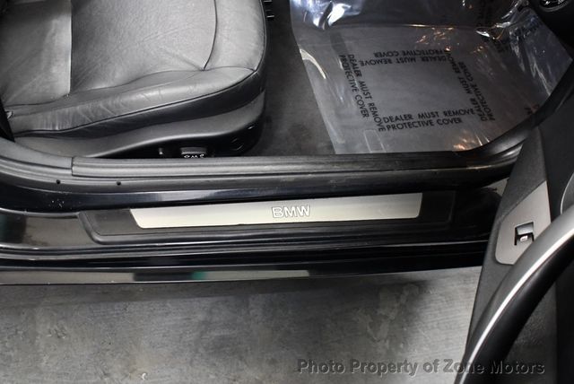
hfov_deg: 53.1
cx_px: 287
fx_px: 575
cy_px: 192
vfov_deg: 36.9
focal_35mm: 36
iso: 3200
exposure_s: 1/100
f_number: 3.5
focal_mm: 18
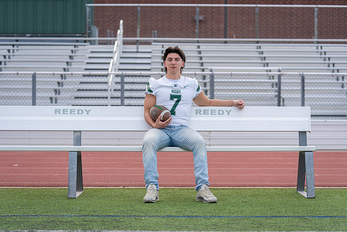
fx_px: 781
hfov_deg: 25.1
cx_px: 174
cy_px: 116
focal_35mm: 81
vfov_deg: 16.9
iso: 100
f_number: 2.8
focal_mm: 81
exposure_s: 1/500
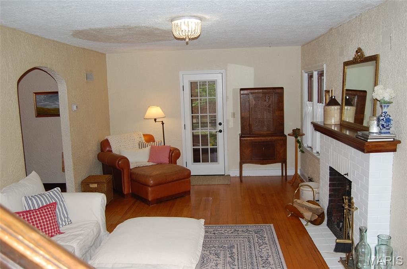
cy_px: 134
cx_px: 204
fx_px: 338
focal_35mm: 30
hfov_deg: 62.0
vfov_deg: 43.4
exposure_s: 1/60
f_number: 3.8
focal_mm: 20
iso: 200
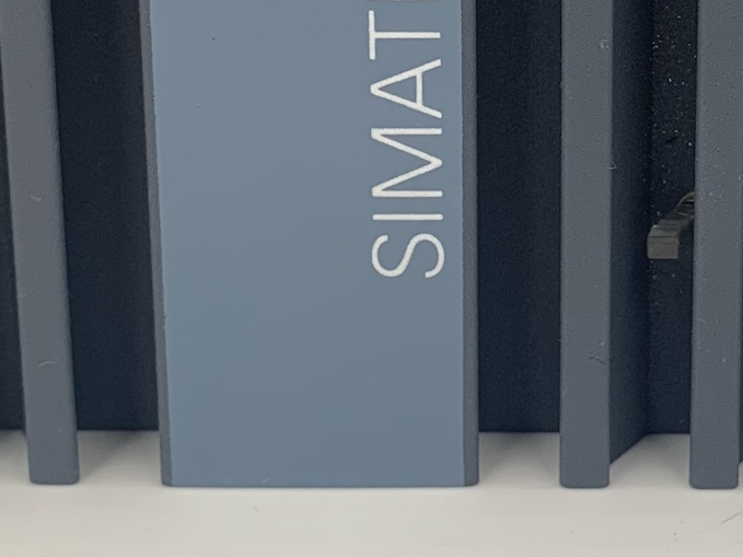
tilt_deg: -15.4
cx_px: 703
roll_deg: -1.1
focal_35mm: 98
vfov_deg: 14.7
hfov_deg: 19.6
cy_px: -57
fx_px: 2103
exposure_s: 1/122
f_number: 1.8
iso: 40
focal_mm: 4.25
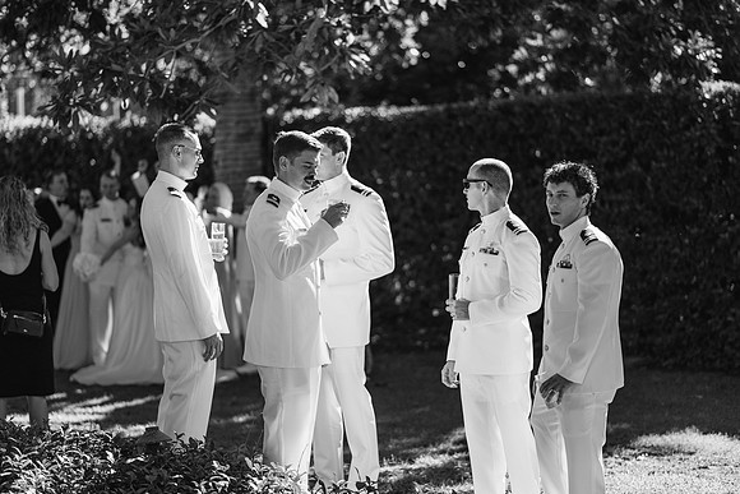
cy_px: 247
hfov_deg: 23.9
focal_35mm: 85
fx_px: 1748
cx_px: 370
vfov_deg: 16.1
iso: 200
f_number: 1.8
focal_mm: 85
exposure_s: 1/4000
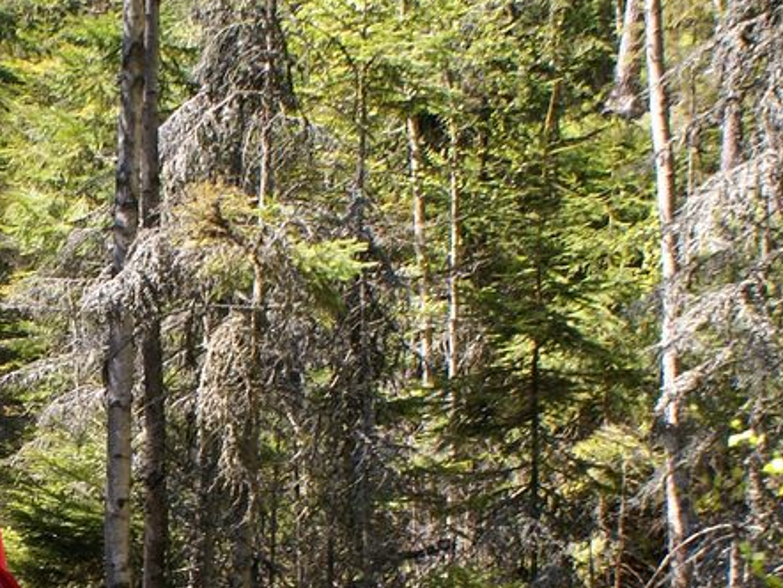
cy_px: 552
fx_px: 2127
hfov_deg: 19.9
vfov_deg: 15.5
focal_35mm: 94
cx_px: -83
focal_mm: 18
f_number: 8
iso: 100
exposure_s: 1/60
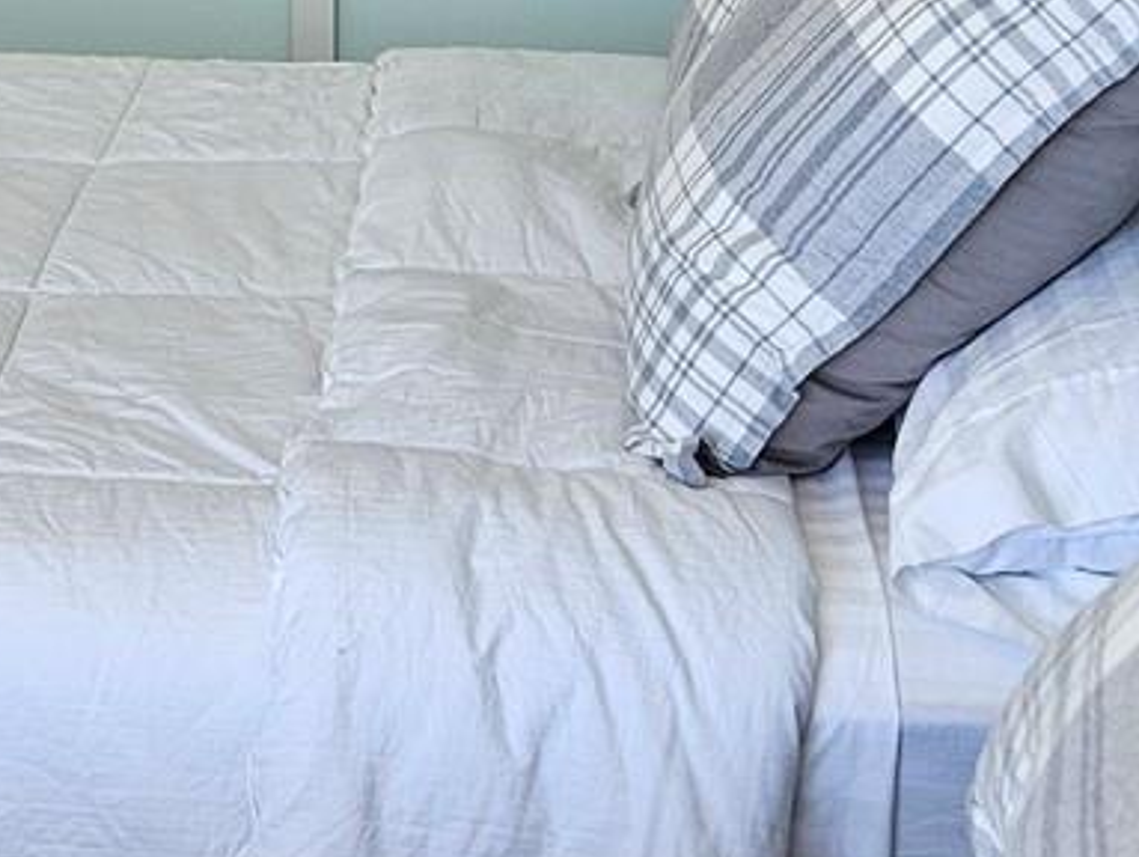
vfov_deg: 14.6
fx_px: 3162
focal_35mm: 96
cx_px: 48
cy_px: -318
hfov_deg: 19.9
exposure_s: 1/180
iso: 80
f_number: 1.8
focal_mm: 5.4
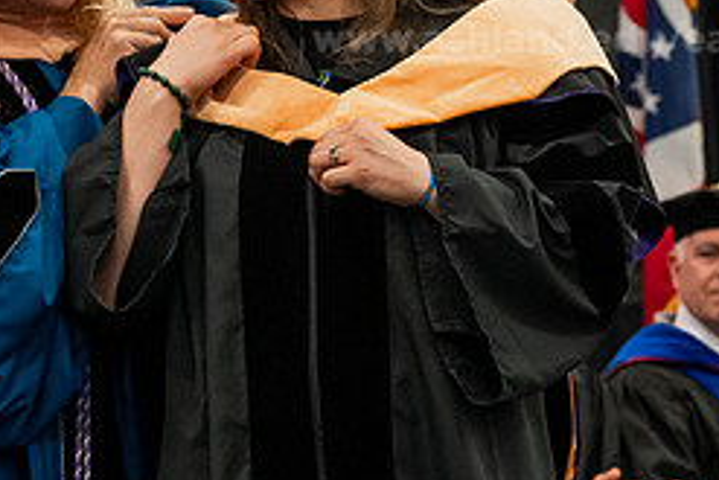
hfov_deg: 11.3
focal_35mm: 181
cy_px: 100
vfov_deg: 7.6
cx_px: 180
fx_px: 3617
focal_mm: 77
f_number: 5
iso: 6400
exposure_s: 1/250
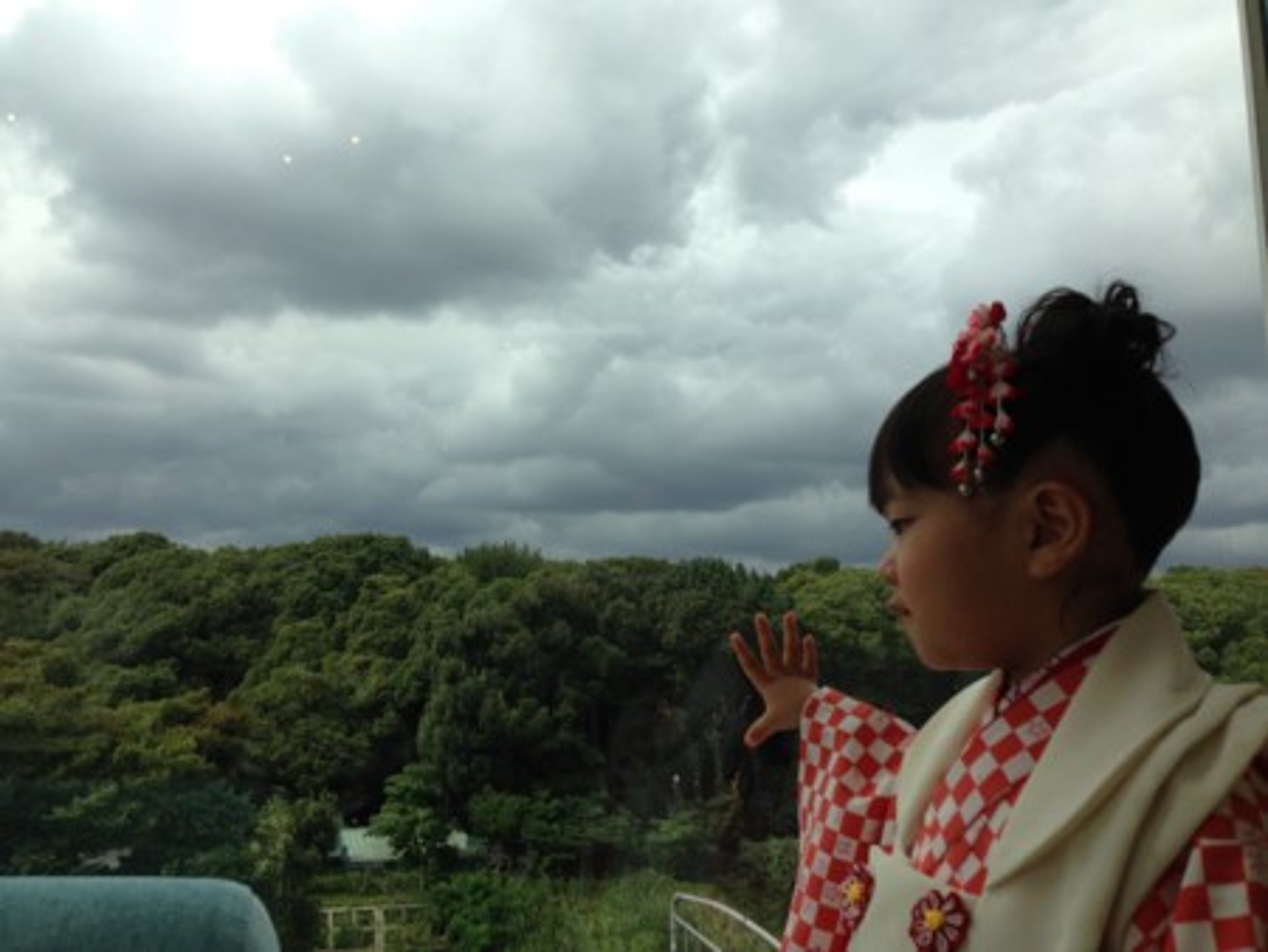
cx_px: 634
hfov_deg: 55.3
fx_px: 1209
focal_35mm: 33
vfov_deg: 43.0
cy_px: 476
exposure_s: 1/1205
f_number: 2.4
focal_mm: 4.13
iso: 50
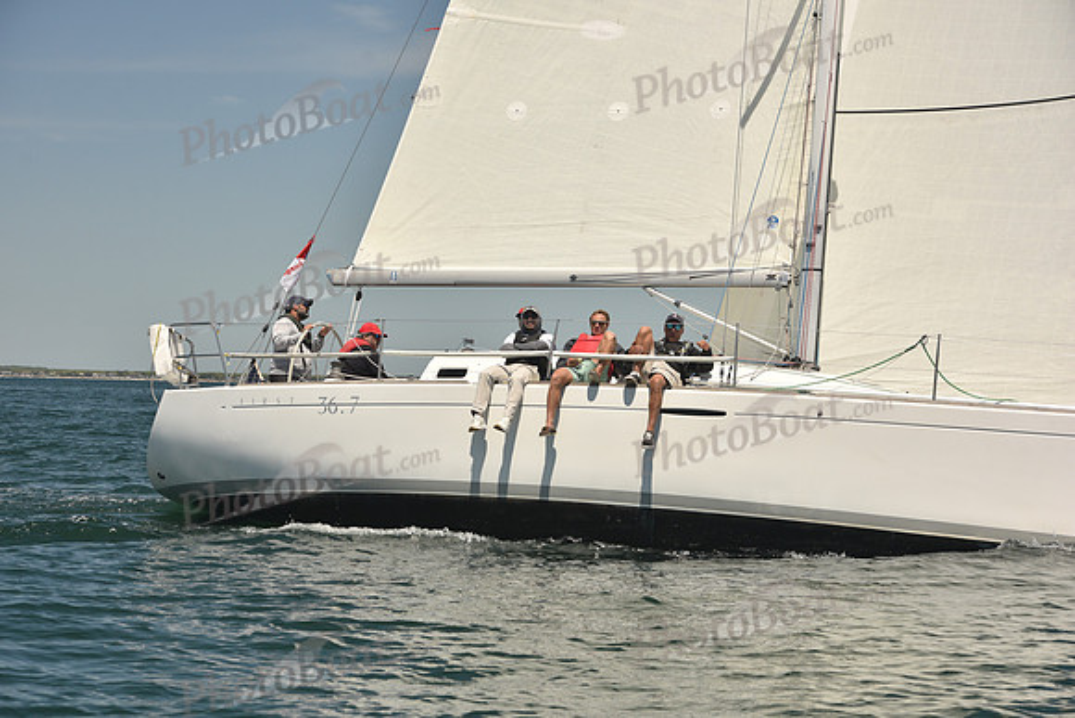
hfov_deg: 22.1
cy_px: 359
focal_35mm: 92
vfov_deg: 14.9
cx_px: 538
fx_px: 2748
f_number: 7.1
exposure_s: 1/800
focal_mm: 92
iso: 250
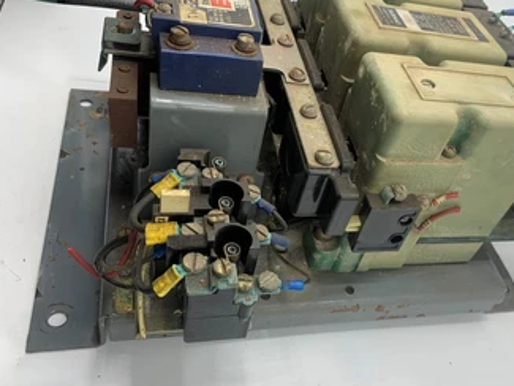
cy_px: 204
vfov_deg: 44.2
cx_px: 315
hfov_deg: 56.3
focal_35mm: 32
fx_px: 475
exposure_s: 1/121
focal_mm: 4.25
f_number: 1.8
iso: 32
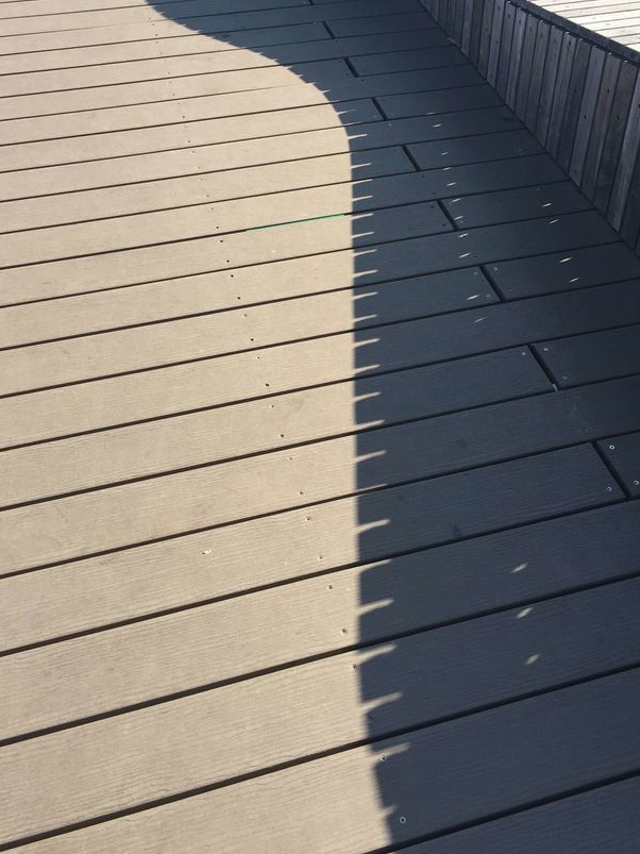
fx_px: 912
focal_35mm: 37
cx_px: 350
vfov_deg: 49.8
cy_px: 335
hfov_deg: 38.6
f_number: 2.2
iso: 32
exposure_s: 1/898
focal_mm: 4.15
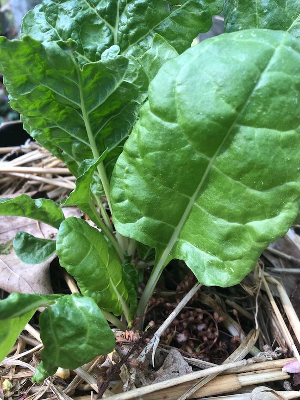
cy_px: 200
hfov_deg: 49.7
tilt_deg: -41.0
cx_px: 150
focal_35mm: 28
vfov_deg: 63.4
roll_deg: +0.8
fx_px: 324
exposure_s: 1/120
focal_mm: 4
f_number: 1.8
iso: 32
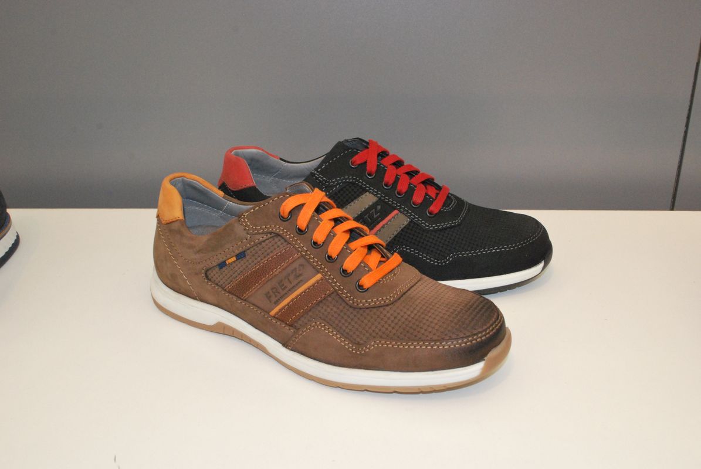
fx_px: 702
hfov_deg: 53.1
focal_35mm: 36
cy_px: 234
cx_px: 350
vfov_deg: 37.0
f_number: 11
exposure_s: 1/200
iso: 1600
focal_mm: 24
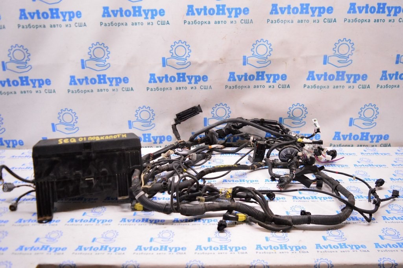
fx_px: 336
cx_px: 202
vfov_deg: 43.5
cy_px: 134
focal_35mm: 30
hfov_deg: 62.0
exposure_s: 1/320
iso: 3200
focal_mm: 20
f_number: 3.5
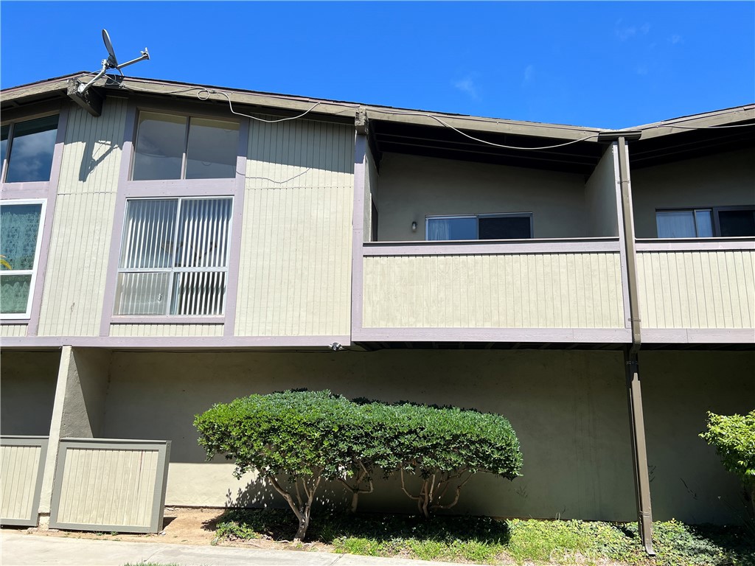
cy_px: 283
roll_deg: -2.5
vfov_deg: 53.1
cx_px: 378
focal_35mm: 26
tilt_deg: +12.9
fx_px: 567
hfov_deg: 67.3
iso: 50
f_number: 1.5
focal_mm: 5.7
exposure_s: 1/3571
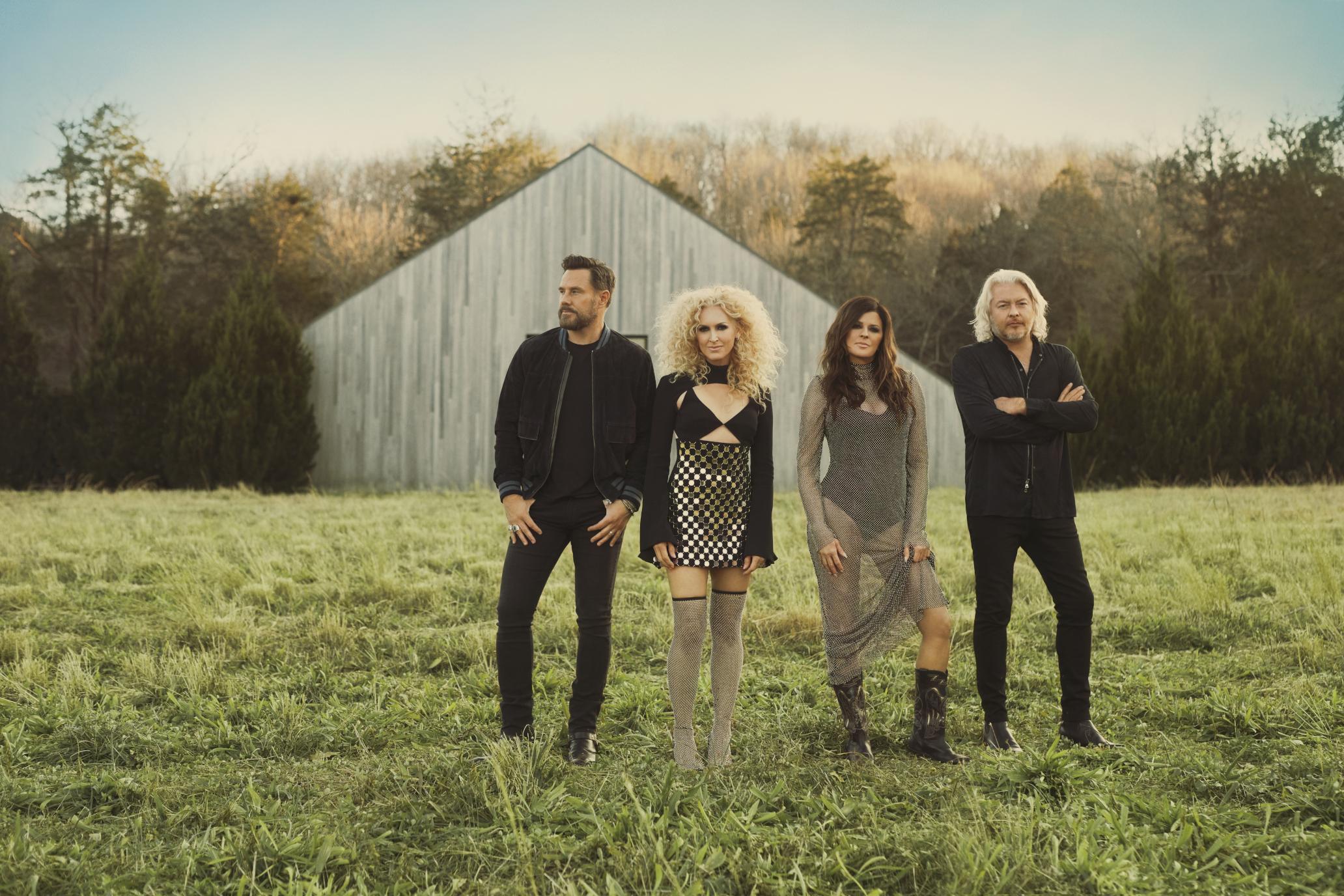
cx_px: 672
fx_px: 1867
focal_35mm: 50
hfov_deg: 39.6
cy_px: 448
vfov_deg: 27.0
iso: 400
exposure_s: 1/1000
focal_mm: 50
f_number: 3.5
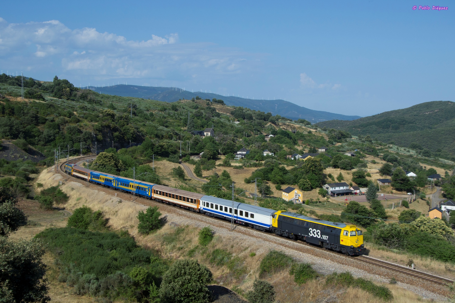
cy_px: 152
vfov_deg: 29.9
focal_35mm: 45
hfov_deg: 43.6
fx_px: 569
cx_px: 228
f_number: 8
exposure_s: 1/640
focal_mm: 30
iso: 200
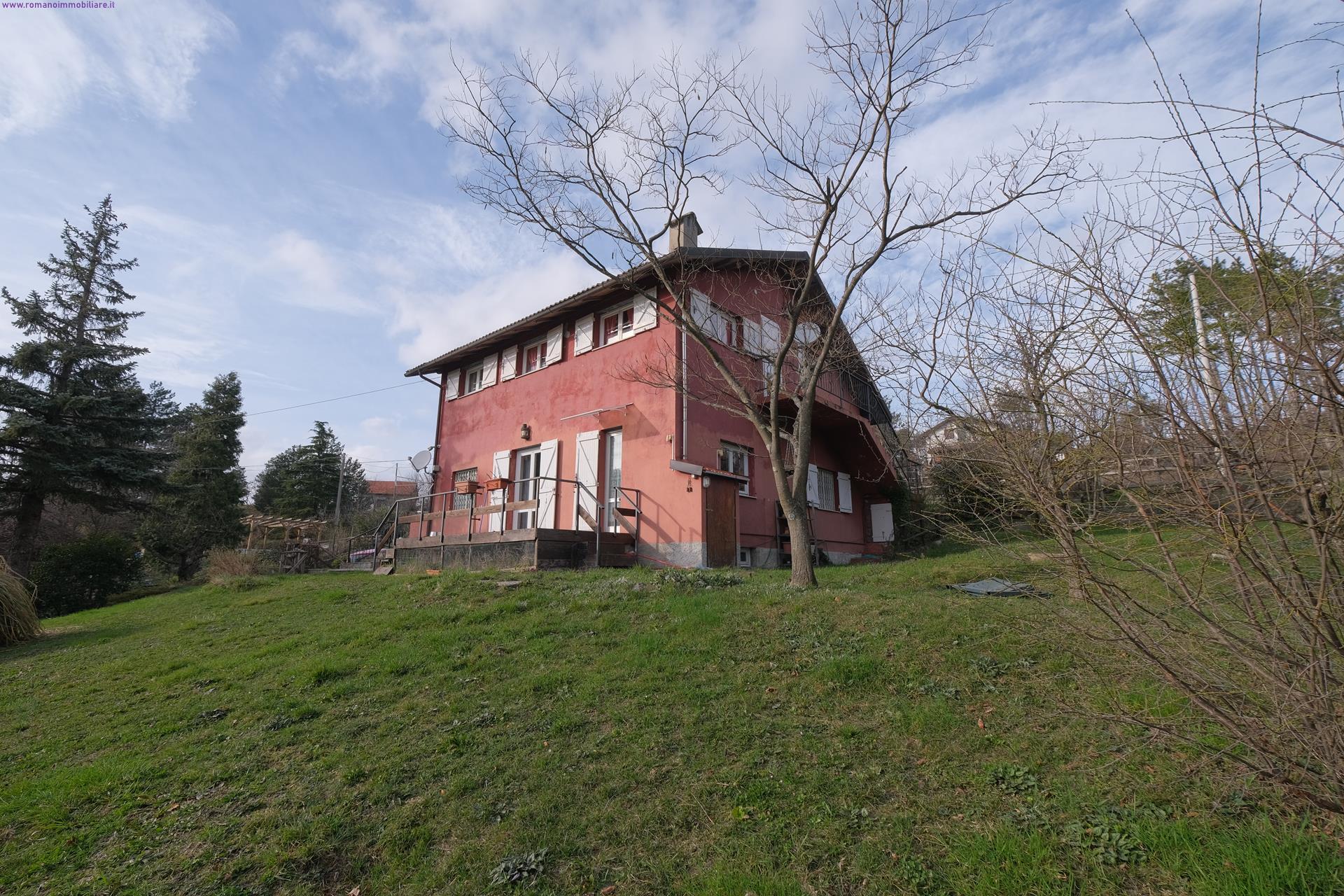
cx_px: 672
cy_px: 448
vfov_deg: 77.3
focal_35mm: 15
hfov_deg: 100.4
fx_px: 560
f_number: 5.6
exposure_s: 1/750
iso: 320
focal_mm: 10
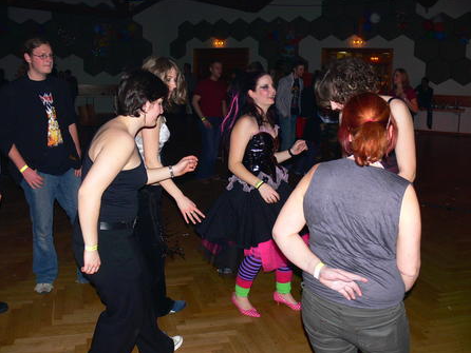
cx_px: 231
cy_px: 175
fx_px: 504
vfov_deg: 38.7
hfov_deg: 50.1
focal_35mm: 37
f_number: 2.8
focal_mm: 7.4
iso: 100
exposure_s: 1/30
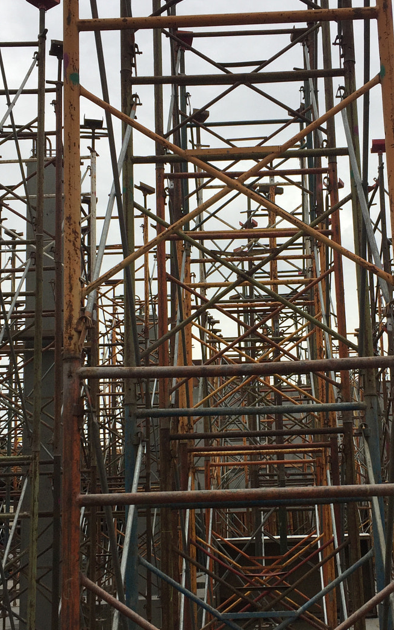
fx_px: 807
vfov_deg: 42.5
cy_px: 361
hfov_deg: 27.4
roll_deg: +3.0
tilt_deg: +11.2
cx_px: 242
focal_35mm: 47
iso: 32
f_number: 2.2
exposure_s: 1/507
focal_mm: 4.15
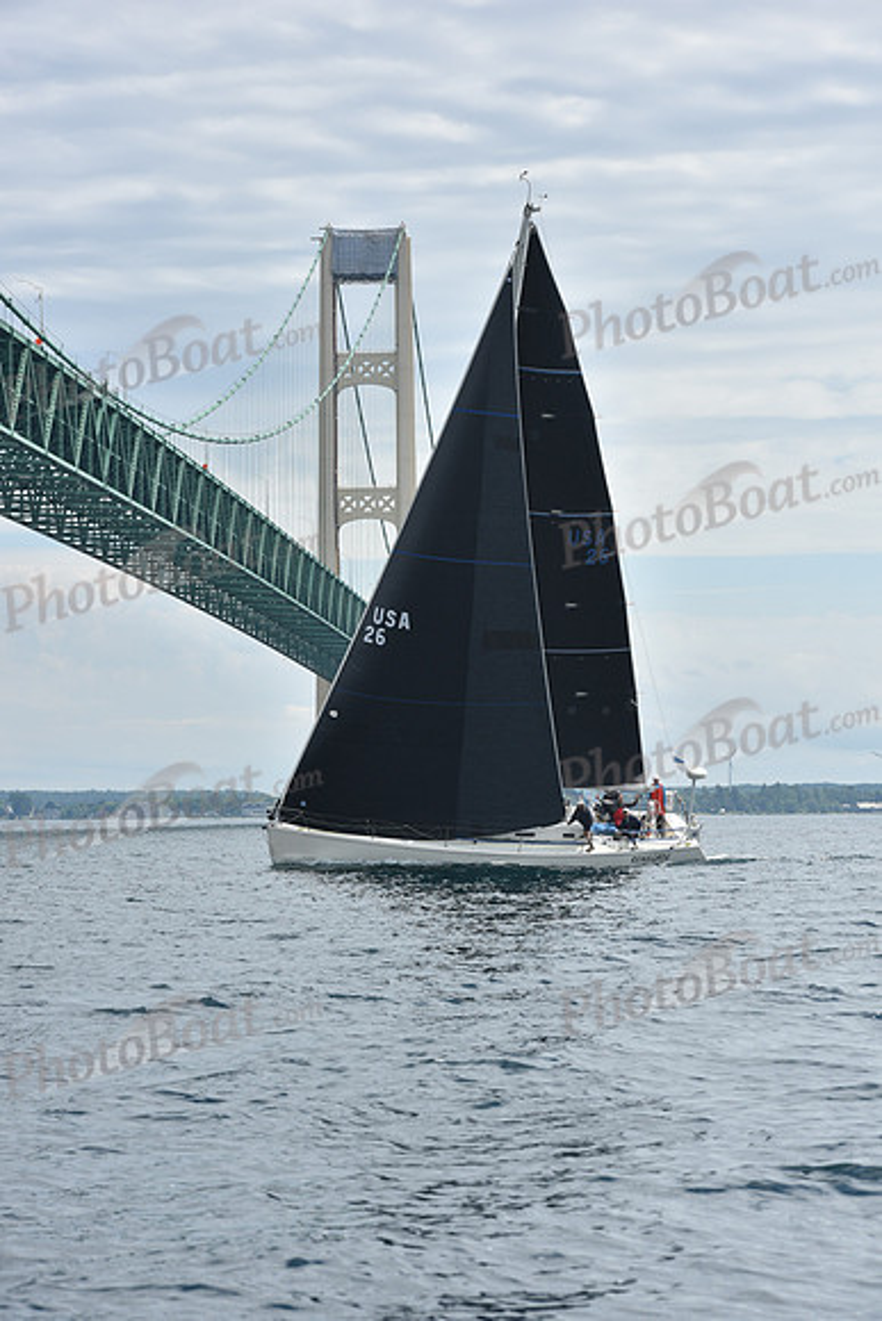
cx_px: 441
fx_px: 3856
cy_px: 660
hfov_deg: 13.0
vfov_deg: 19.5
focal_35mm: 105
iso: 250
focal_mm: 105
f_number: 9
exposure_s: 1/800
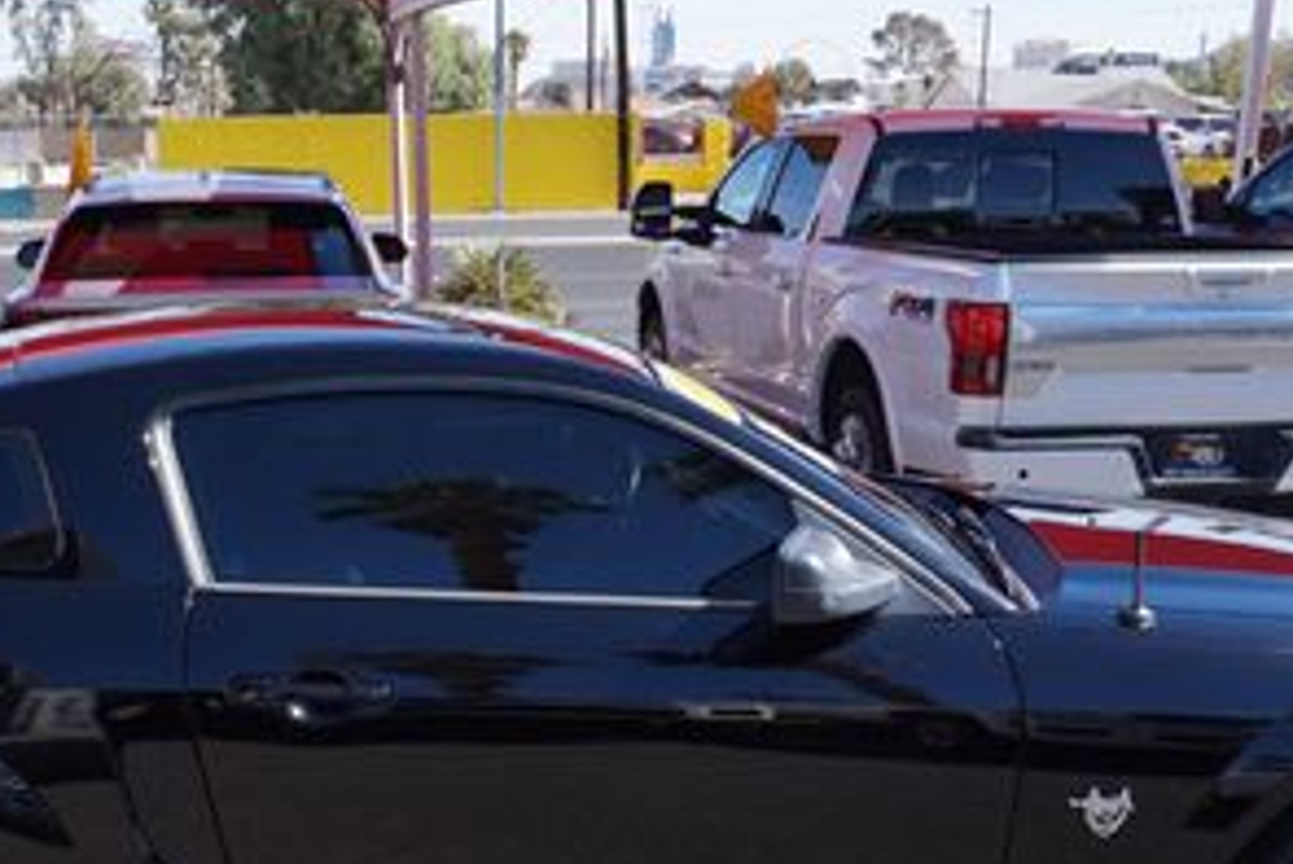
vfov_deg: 25.6
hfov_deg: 37.6
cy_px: 693
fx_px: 1868
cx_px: 399
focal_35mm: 52
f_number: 6.3
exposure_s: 1/200
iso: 100
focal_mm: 16
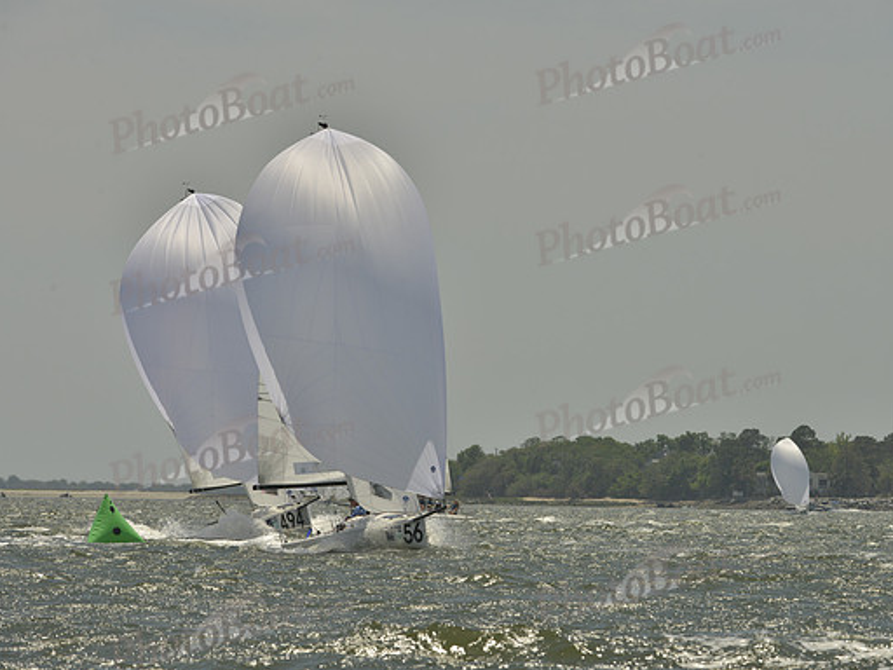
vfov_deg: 4.7
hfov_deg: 6.3
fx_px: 8152
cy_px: 336
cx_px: 446
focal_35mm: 316
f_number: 11
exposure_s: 1/1250
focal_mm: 290
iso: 280
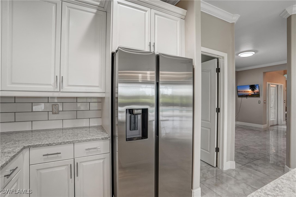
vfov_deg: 73.7
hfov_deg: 96.8
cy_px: 98
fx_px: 131
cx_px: 148
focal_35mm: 16
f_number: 8
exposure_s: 1/20
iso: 400
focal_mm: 16
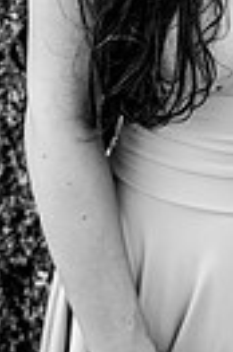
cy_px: -113
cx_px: 262
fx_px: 1236
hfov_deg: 10.6
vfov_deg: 15.3
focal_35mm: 127
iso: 125
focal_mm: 37
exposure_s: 1/250
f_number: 2.8
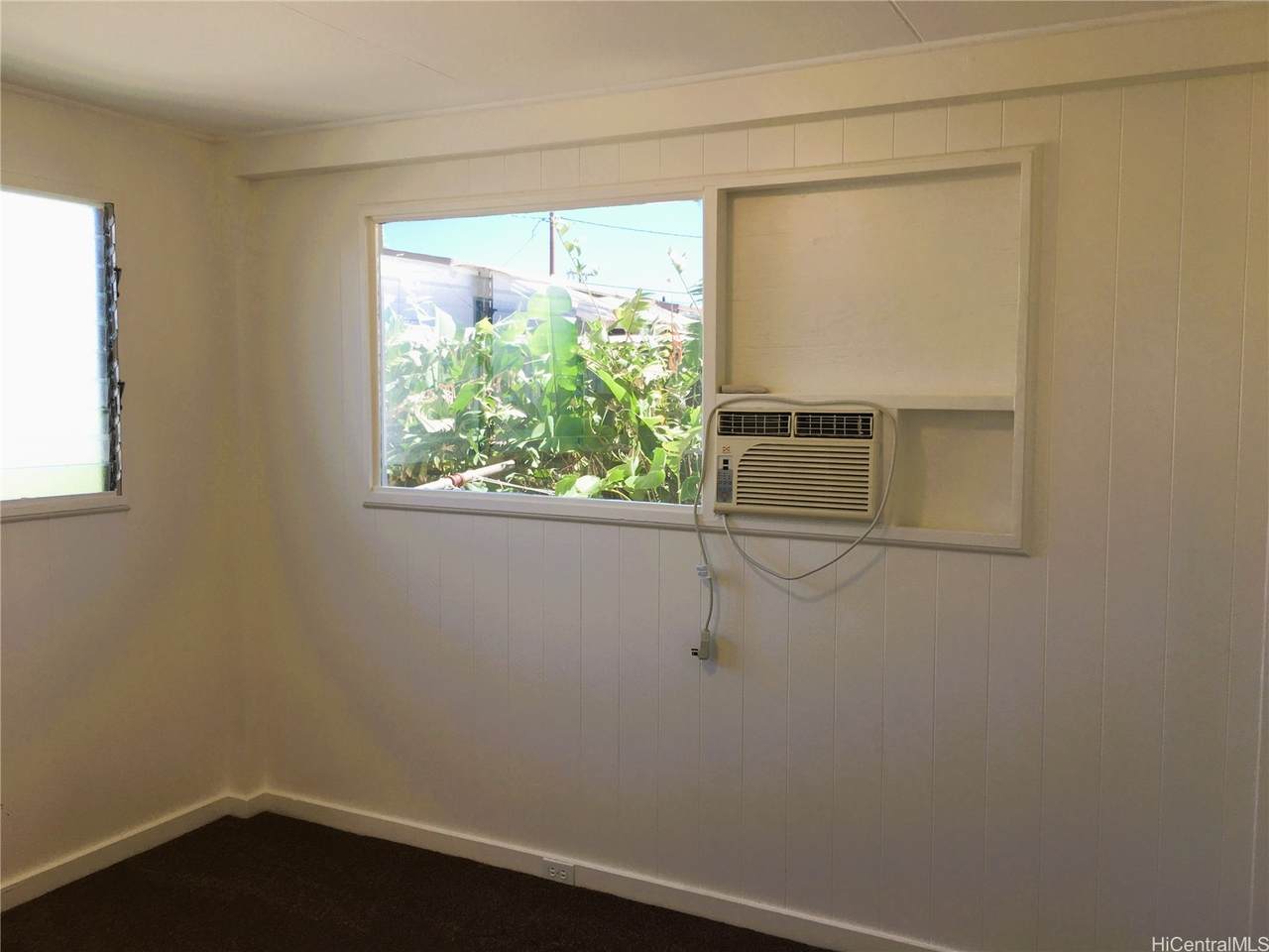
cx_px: 634
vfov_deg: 48.2
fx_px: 1063
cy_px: 476
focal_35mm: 29
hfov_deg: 61.7
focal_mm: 4.15
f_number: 2.2
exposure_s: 1/60
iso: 32
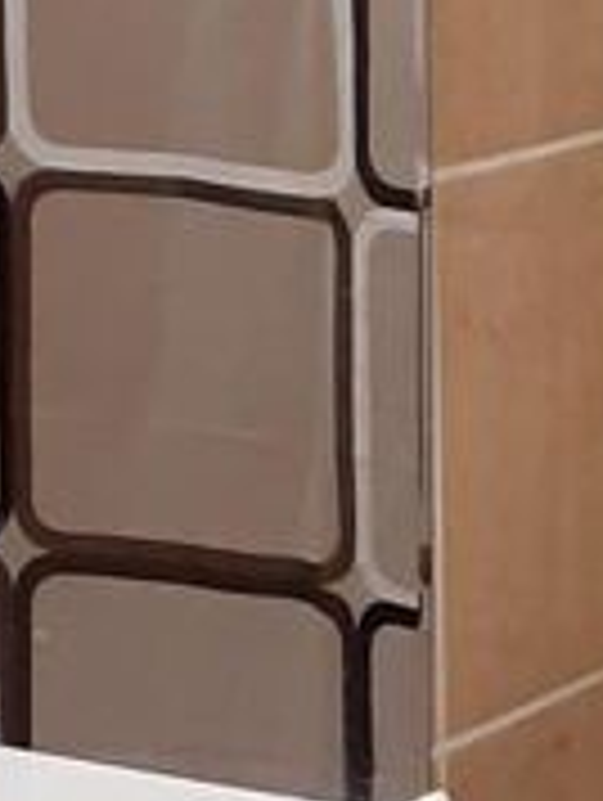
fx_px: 4681
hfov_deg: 7.1
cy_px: 358
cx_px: 1174
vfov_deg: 9.8
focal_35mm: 202
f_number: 1.9
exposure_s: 1/50
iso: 125
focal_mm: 3.6
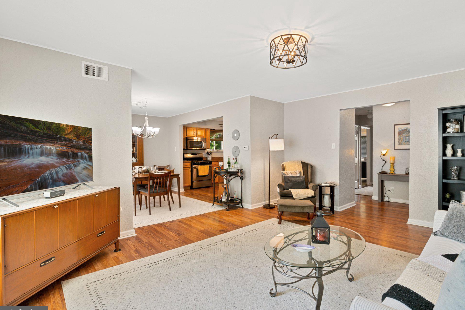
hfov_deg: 93.2
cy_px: 159
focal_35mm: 17
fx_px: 220
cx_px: 241
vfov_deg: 70.5
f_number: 9
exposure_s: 1
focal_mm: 16
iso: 400
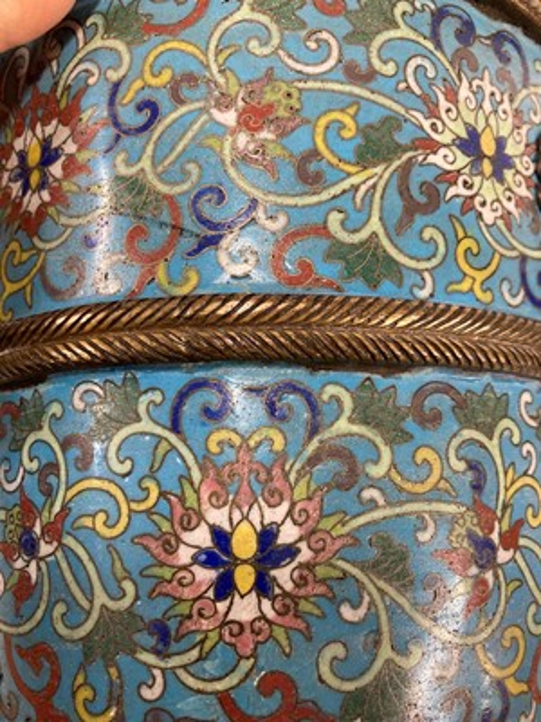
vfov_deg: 63.4
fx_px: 583
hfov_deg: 49.7
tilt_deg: -58.2
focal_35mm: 28
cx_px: 270
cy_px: 361
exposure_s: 1/50
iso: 200
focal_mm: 3.99
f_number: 1.8
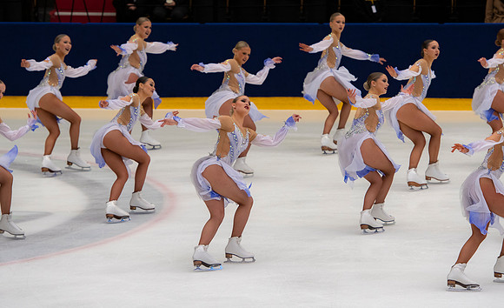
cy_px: 141
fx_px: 2954
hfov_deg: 9.8
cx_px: 252
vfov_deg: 6.0
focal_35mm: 216
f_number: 3.5
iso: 640
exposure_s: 1/400
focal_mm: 140
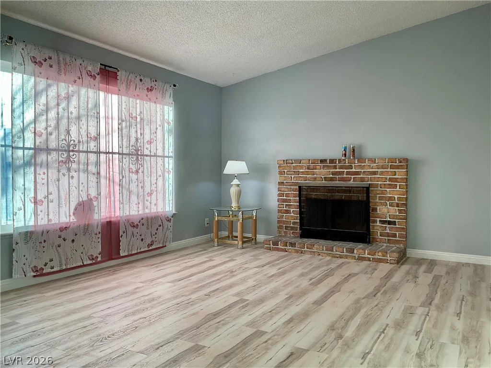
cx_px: 246
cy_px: 184
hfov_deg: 61.7
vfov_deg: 48.2
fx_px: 411
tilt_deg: -1.4
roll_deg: -0.4
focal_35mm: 29
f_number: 1.8
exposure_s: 1/122
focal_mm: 3
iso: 20
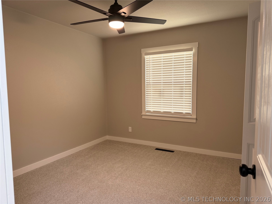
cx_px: 136
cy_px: 102
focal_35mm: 24
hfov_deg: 71.6
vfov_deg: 56.8
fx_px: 189
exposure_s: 1/60
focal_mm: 6.76
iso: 160
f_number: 1.78
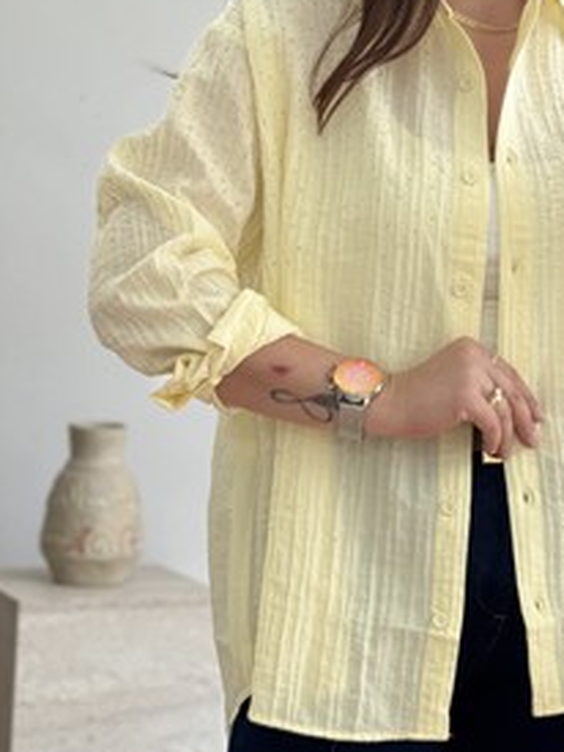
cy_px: 340
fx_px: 2022
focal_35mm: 93
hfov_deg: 15.7
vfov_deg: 21.1
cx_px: 496
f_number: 1.78
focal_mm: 6.76
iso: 64
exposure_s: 1/191
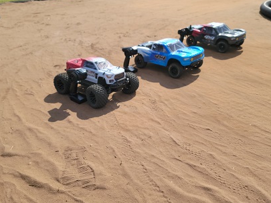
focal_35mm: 32
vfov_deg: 44.1
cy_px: 92
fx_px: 251
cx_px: 132
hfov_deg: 56.8
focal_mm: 5.9
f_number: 2
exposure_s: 1/873
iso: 25
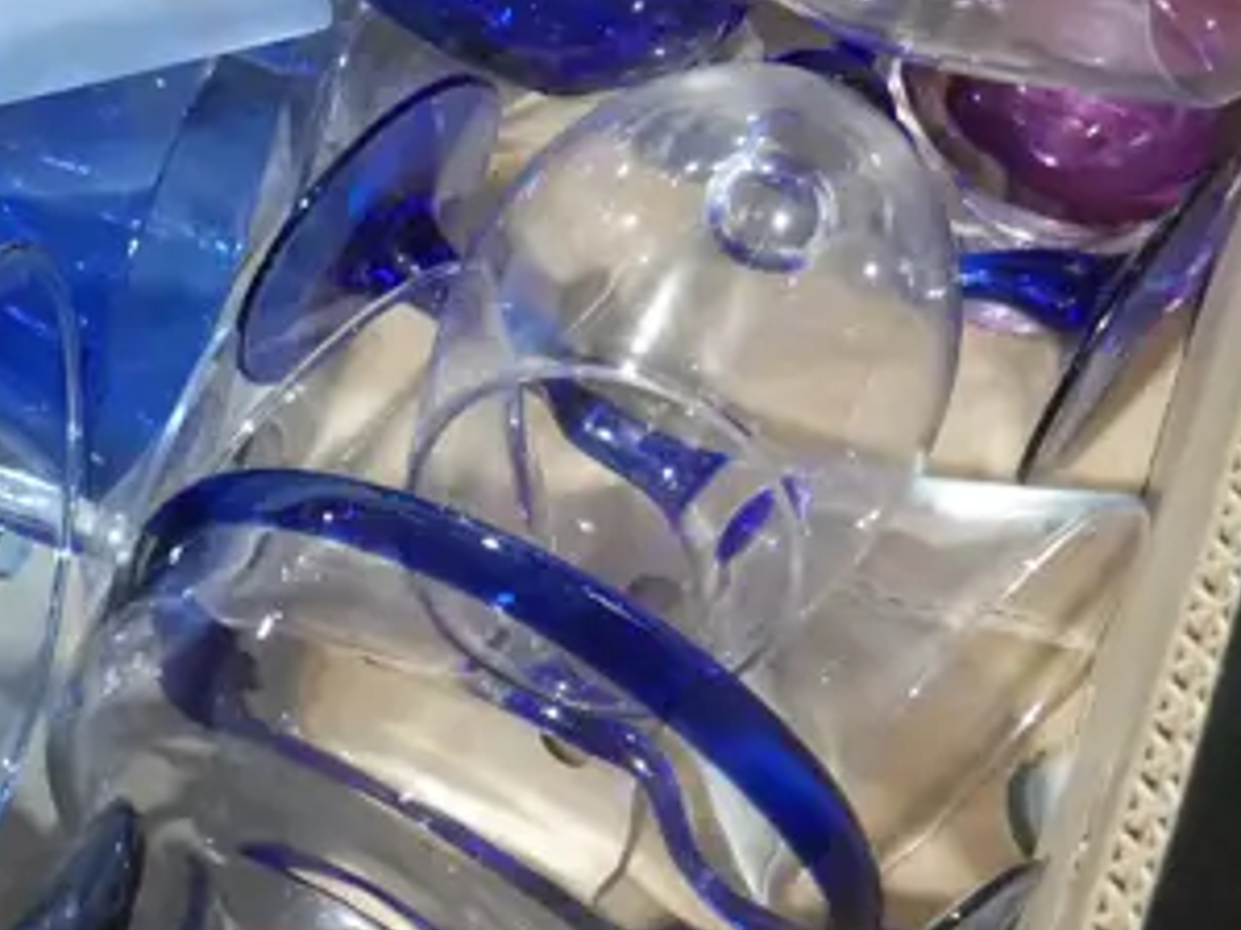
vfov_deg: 10.3
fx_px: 5160
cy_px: 488
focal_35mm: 144
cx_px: -415
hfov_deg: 13.2
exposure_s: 1/60
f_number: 4.6
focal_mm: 21
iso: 2500
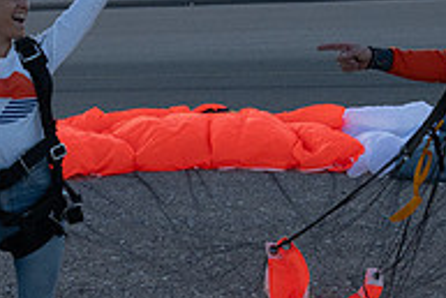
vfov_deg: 18.9
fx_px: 893
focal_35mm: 72
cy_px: 87
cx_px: 199
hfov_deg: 28.0
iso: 1250
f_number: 5
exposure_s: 1/2000
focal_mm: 24
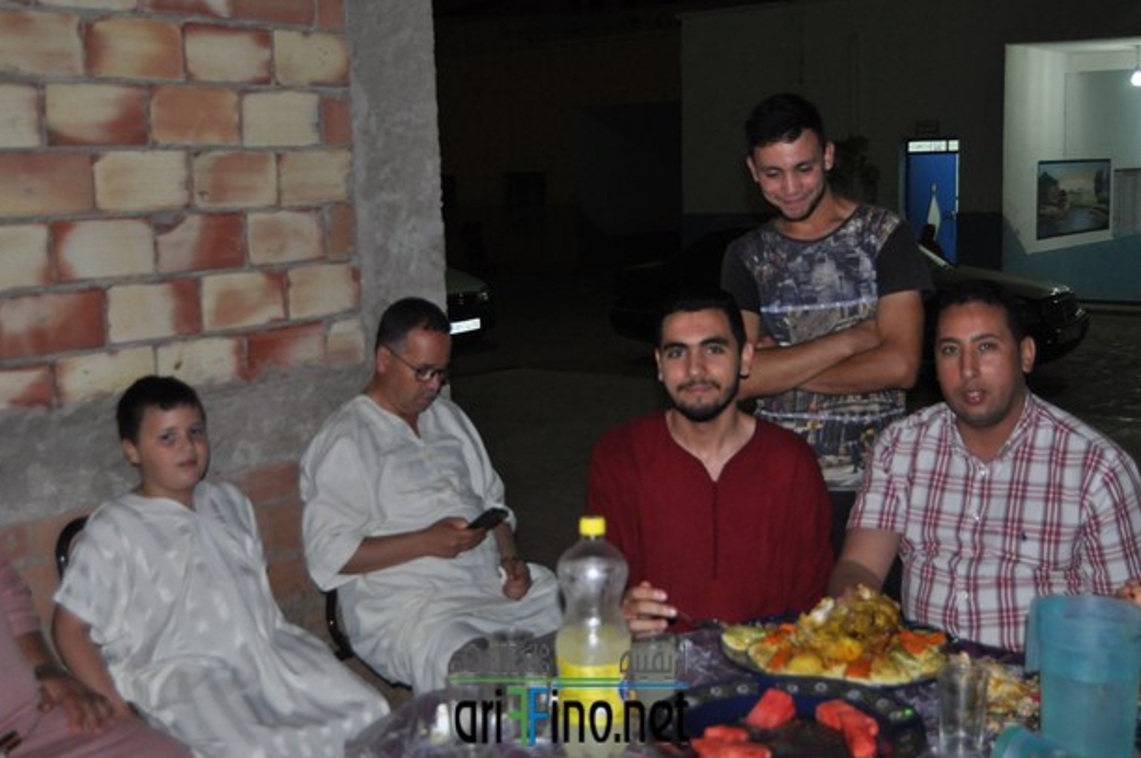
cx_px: 570
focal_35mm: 44
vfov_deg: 30.4
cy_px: 395
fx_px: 1393
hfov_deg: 44.5
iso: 800
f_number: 4
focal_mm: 28
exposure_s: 1/60
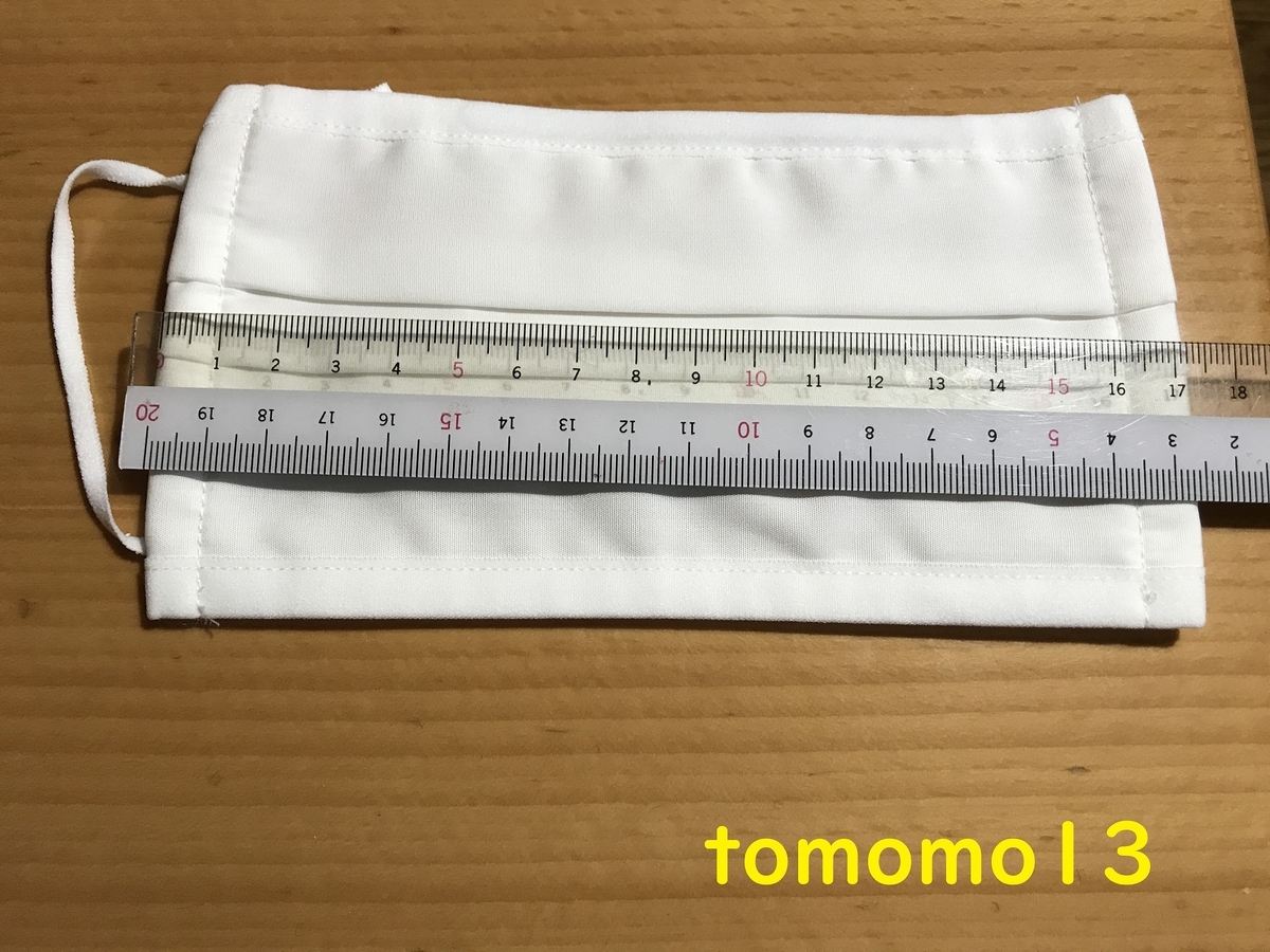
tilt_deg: -75.7
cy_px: 476
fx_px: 1027
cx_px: 635
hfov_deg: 63.4
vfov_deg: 49.7
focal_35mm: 28
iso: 25
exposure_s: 1/33
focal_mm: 3.99
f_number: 1.8
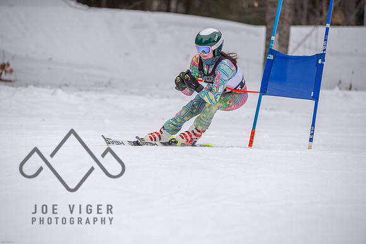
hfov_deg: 6.1
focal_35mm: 340
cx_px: 183
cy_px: 122
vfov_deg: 4.0
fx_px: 3455
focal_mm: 340
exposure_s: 1/4000
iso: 2000
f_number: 6.3
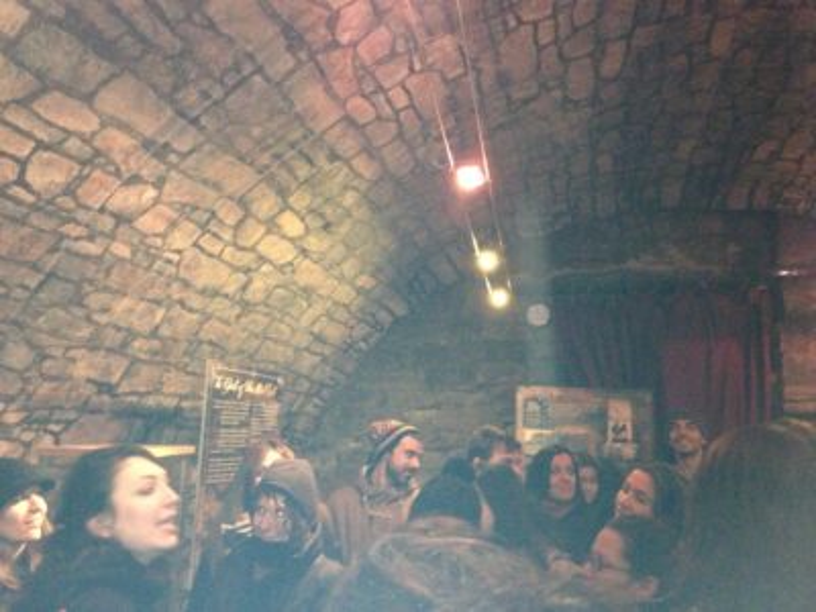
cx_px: 408
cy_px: 306
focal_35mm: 35
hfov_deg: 52.6
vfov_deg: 40.7
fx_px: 825
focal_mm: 4.28
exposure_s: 1/16
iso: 500
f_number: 2.4
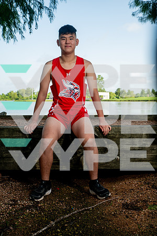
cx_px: 78
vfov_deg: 42.7
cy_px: 118
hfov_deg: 29.2
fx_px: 301
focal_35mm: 46
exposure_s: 1/200
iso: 200
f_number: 7.1
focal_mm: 46
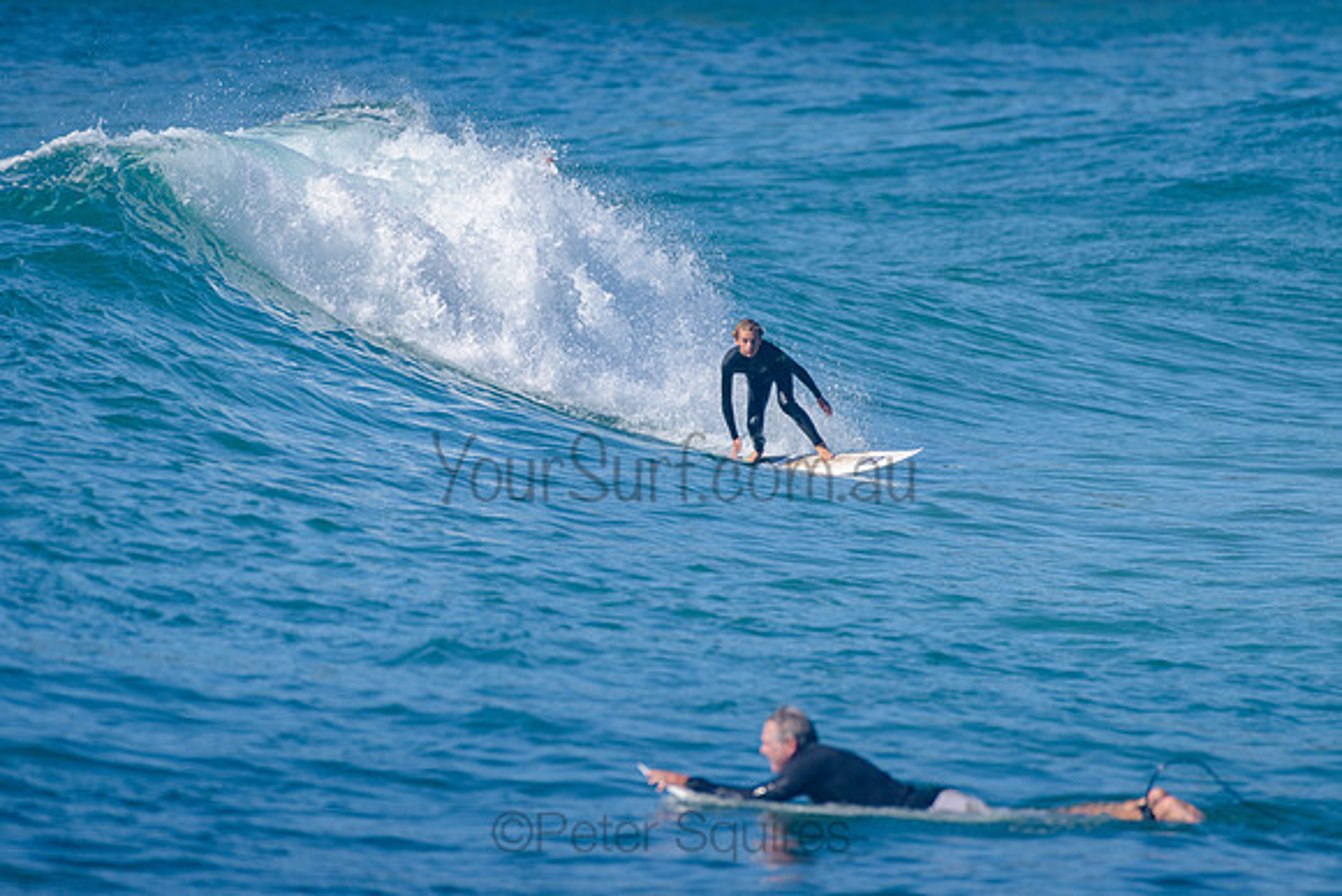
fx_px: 22848
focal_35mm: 613
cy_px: 347
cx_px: 738
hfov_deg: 3.4
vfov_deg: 2.2
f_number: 5.6
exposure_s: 1/2000
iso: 180
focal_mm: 500
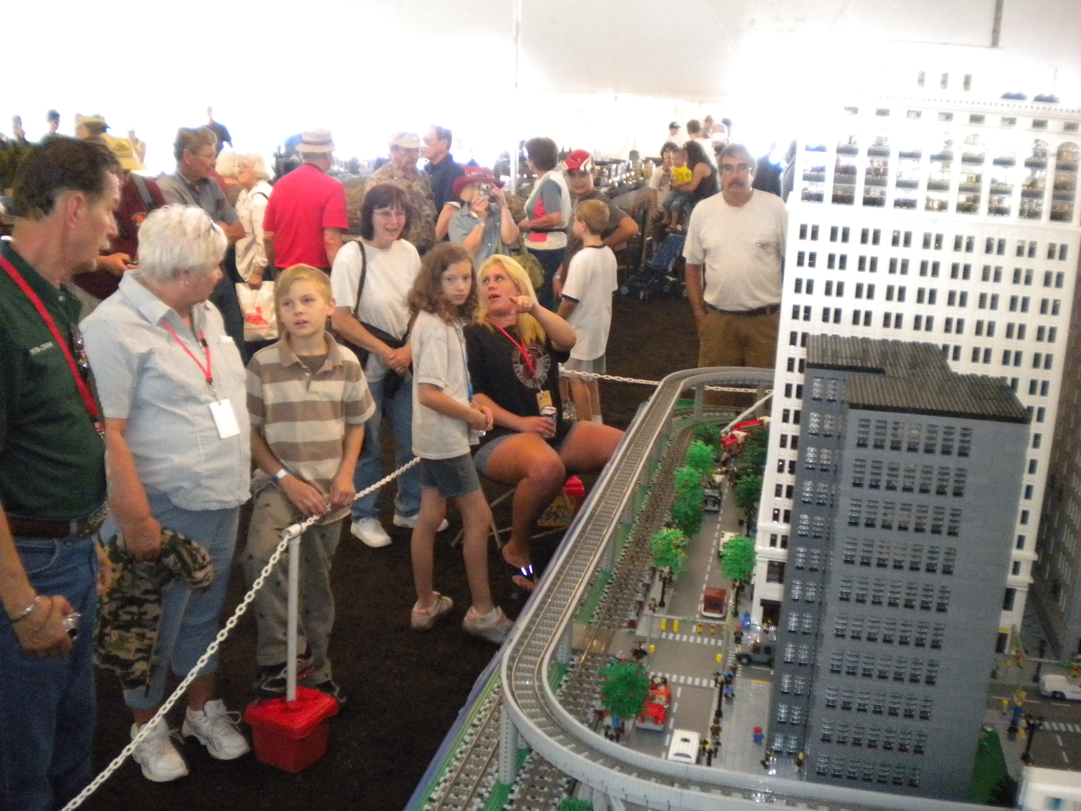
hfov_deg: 52.6
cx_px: 540
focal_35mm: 35
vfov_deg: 40.7
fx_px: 1093
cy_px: 406
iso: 800
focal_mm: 6.3
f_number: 3.1
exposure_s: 1/47.2
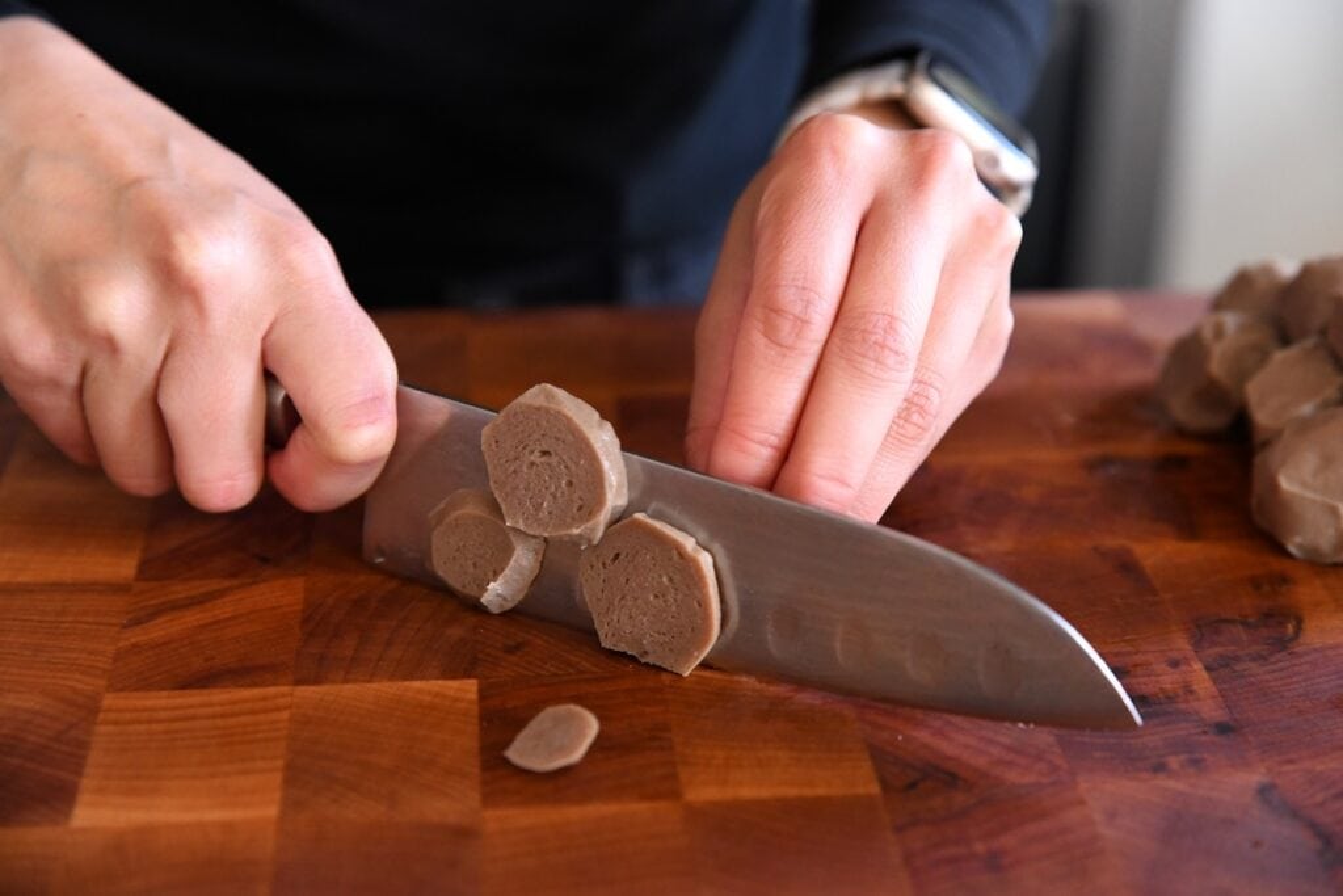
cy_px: 448
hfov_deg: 28.8
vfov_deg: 19.5
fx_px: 2612
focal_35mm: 70
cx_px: 672
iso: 3200
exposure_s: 1/160
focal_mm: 70
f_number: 4
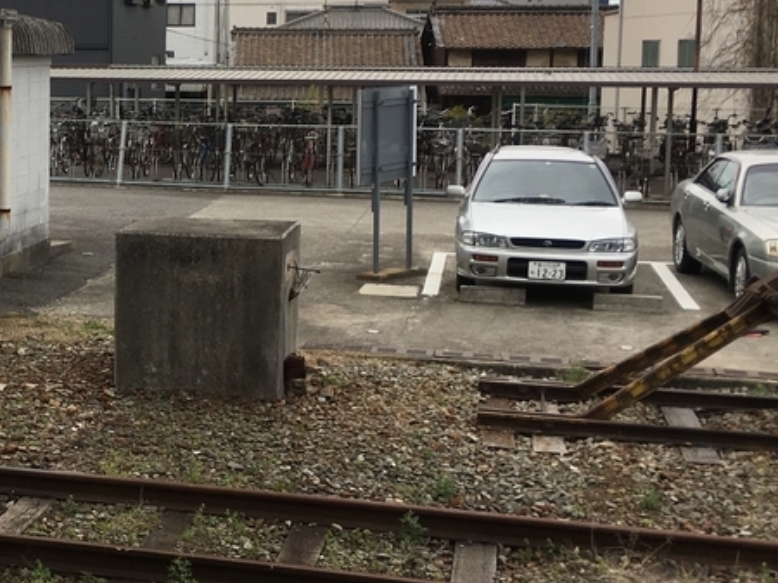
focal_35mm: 66
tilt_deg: -8.0
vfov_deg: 22.1
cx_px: 31
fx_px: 1483
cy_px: 195
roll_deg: +1.0
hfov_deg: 27.9
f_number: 2.2
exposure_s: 1/635
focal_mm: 4.15
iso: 25
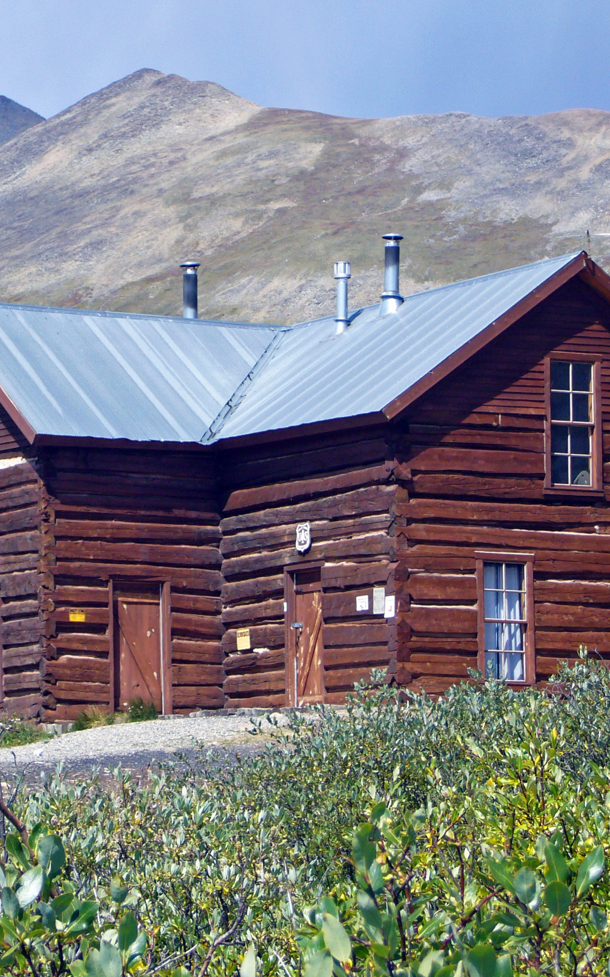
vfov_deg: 14.4
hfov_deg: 9.0
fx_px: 3858
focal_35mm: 145
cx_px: 180
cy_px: 490
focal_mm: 16.8
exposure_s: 1/250
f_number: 5.6
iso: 80
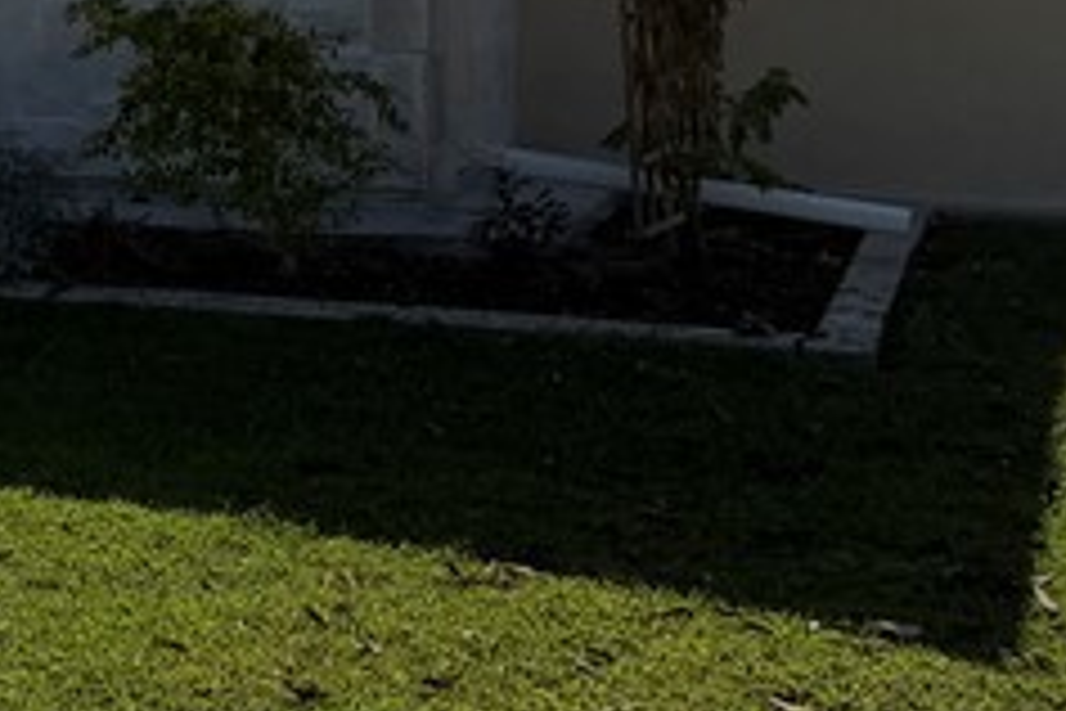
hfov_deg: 17.5
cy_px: -112
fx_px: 3198
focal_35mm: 108
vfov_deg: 12.4
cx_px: -400
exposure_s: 1/7353
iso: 80
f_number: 1.78
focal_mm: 6.76
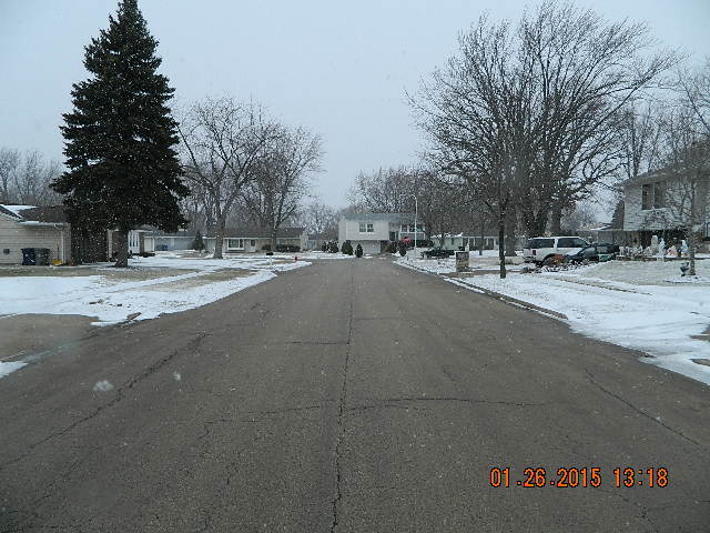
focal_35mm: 25
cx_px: 355
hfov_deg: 69.4
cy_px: 266
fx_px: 513
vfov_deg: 54.9
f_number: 3.1
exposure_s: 1/800
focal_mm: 4.5
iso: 80
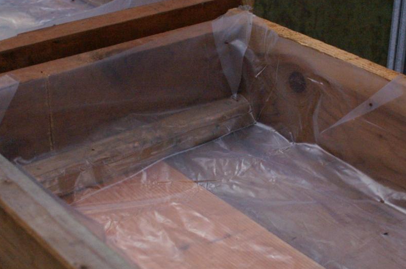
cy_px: 127
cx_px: 247
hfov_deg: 29.8
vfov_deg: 20.0
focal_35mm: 68
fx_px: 761
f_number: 5.6
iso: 3200
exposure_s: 1/160
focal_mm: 35
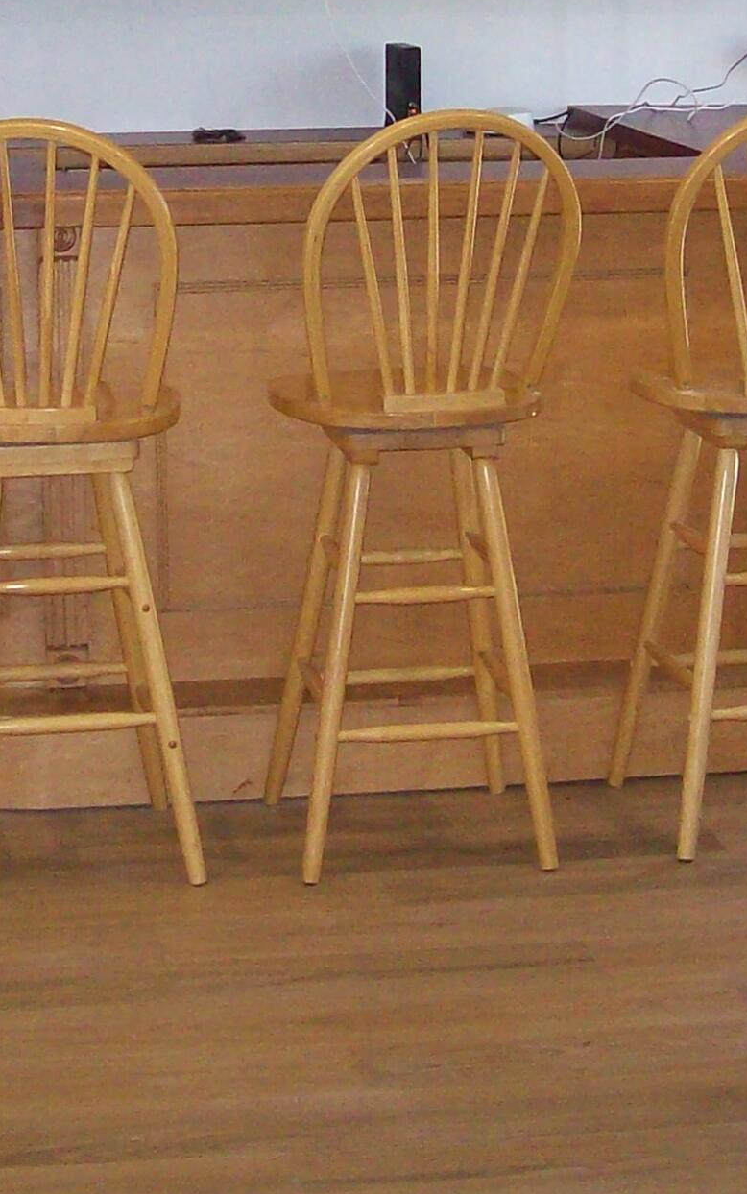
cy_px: 179
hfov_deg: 14.2
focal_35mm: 92
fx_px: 2995
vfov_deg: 22.1
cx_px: 210
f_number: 2.7
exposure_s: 1/64
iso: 200
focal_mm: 6
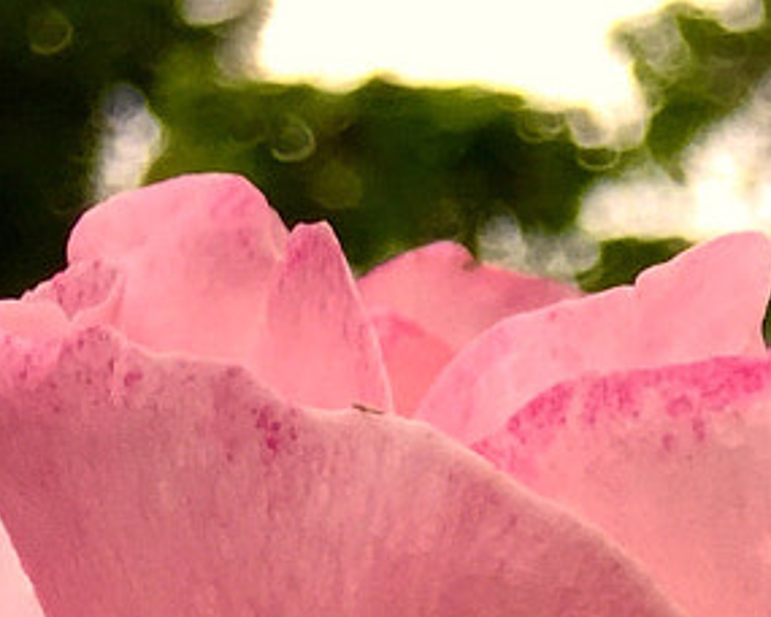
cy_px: 1881
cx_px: 625
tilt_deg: -8.1
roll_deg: -1.8
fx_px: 3628
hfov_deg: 12.1
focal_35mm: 159
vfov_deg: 8.2
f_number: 2.2
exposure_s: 1/222
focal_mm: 4.15
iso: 32
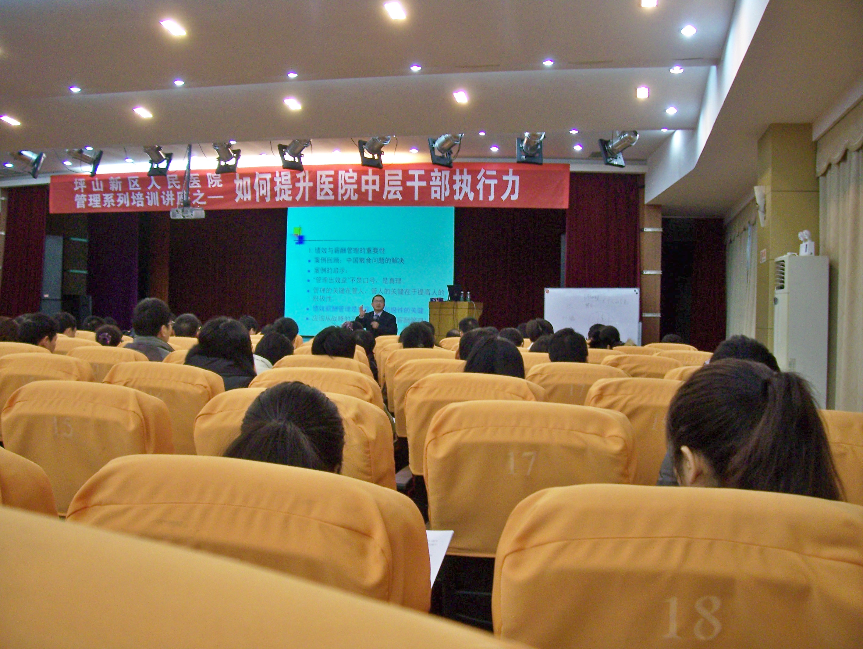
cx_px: 432
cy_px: 324
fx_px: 848
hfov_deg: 53.9
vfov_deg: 41.8
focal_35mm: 34
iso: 160
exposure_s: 1/30
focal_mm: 5.6
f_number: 2.7
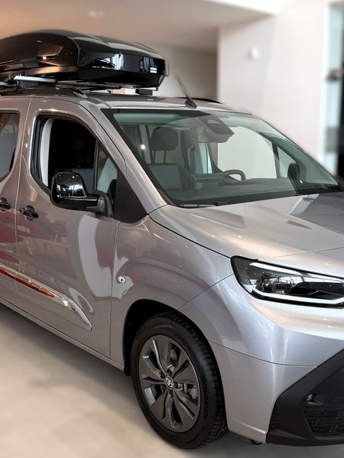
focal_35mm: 41
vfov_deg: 45.7
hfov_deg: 35.1
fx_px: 543
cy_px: 245
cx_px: 196
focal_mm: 6.76
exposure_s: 1/121
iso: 64
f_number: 1.78
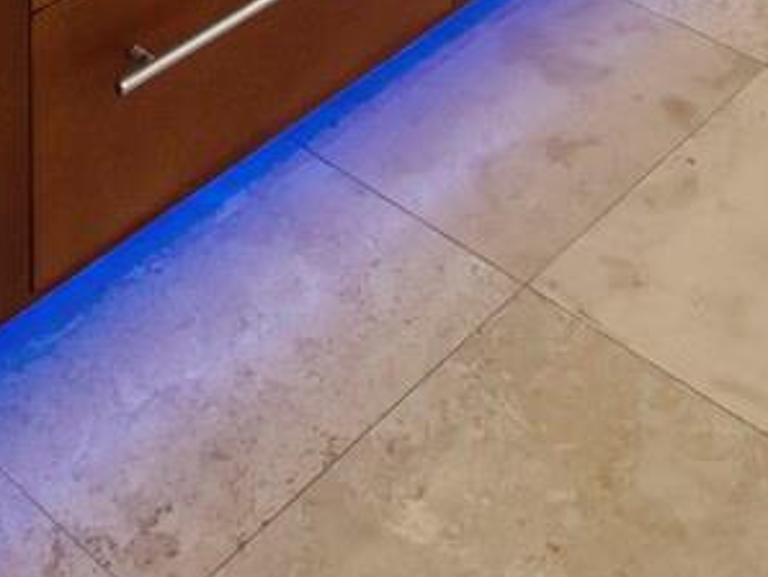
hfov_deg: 26.0
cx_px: 399
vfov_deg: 12.7
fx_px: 1665
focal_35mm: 75
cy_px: -961
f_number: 7.1
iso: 400
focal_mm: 7
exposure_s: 1/15
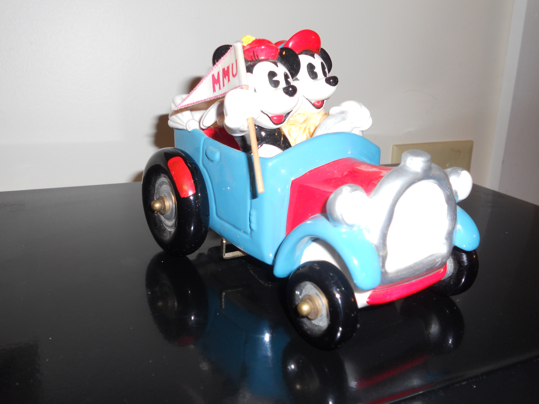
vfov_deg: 44.2
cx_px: 270
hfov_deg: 56.8
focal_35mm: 32
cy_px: 202
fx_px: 498
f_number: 3.5
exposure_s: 1/25
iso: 80
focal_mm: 5.8
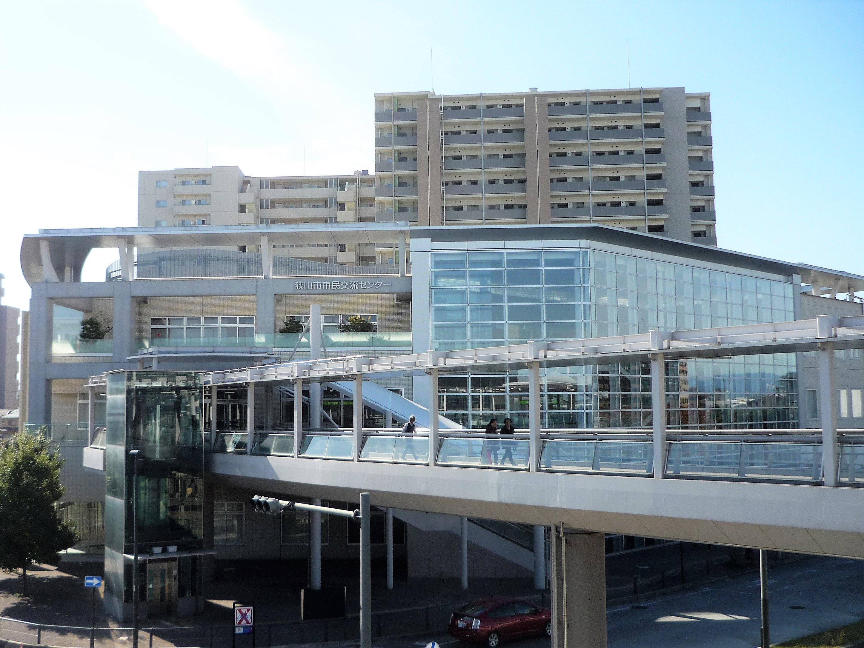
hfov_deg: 55.3
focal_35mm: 33
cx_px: 432
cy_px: 324
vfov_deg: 43.0
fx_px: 824
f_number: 2.8
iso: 100
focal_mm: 5.5
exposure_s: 1/1000
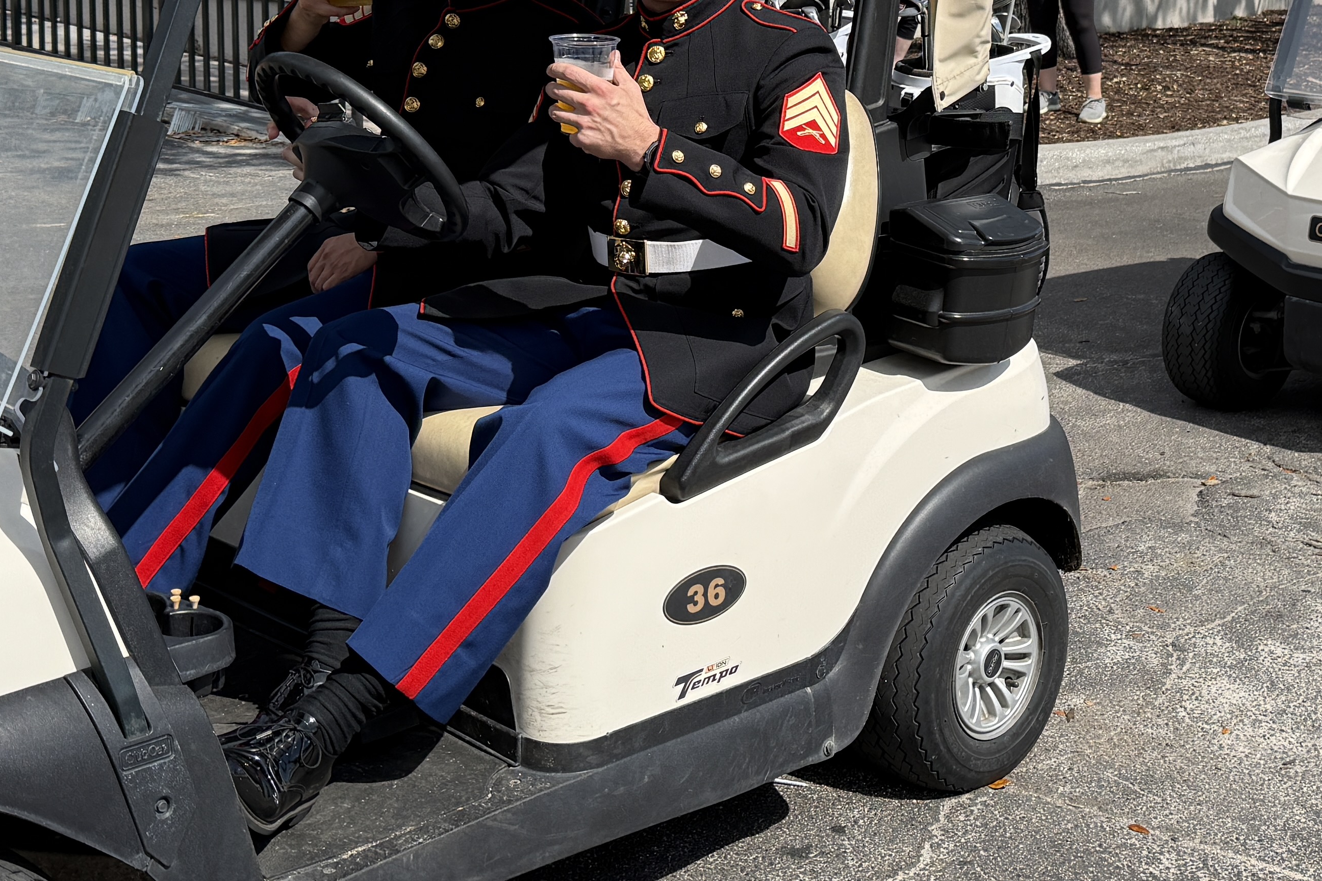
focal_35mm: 55
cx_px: 843
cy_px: 170
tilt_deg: -7.5
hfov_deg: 36.0
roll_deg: -1.2
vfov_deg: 24.2
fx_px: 2020
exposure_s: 1/4673
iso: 125
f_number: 1.78
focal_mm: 6.76
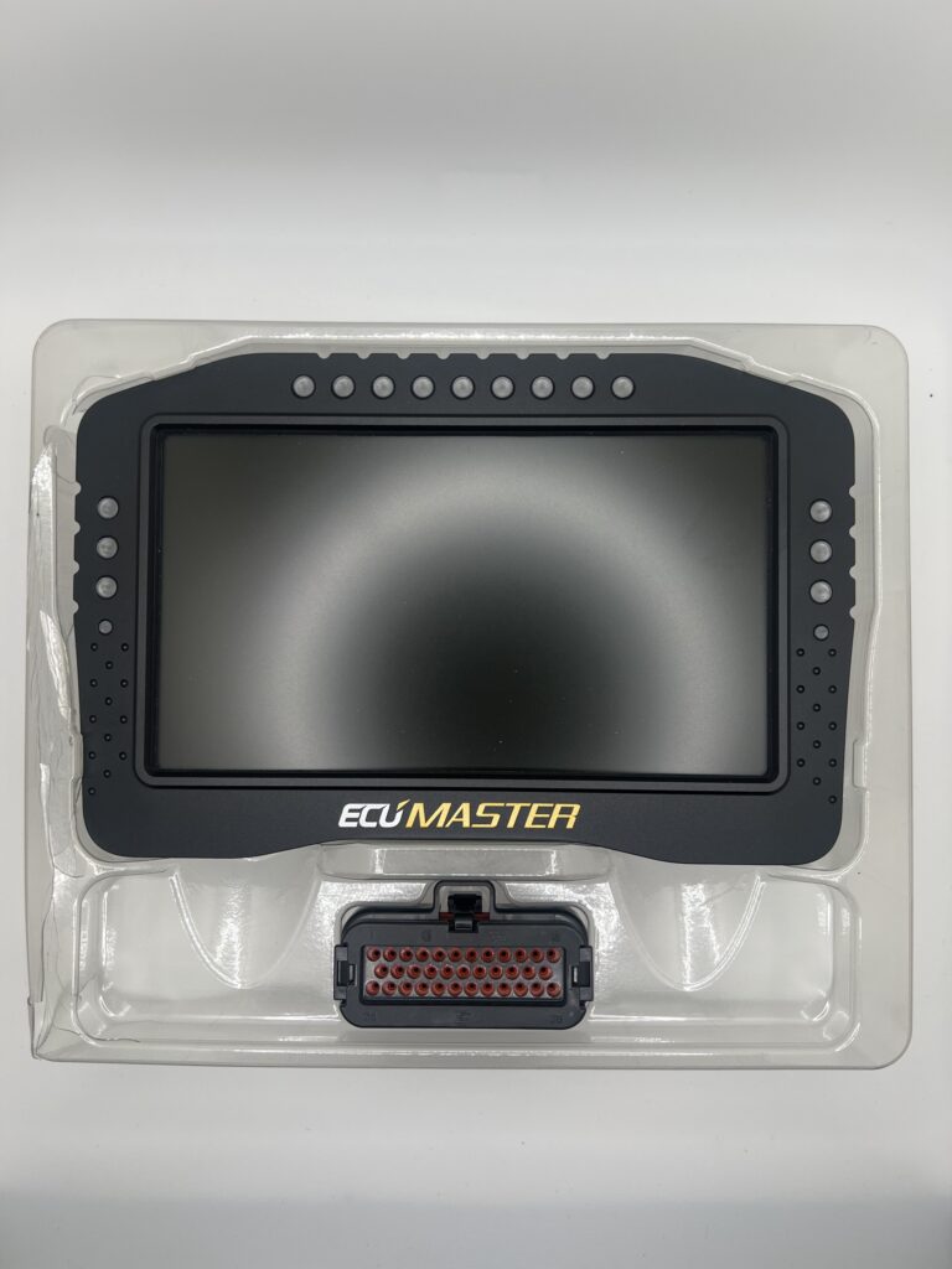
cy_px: 634
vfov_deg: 67.3
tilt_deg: -87.8
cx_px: 476
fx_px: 953
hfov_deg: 53.1
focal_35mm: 26
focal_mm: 5.7
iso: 50
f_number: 1.5
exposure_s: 1/558
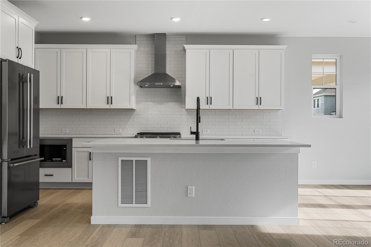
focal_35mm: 35
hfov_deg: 54.4
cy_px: 124
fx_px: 361
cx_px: 186
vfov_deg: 37.8
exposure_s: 1/10
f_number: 8
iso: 100
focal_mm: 35
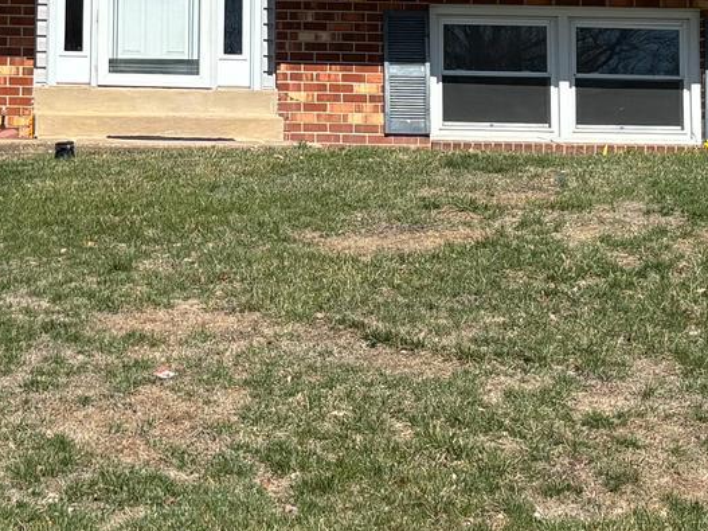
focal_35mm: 101
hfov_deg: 19.0
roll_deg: -1.4
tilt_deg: +5.8
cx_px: 34
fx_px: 2065
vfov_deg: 14.4
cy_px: -12
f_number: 1.6
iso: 50
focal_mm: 5.96
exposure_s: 1/4854
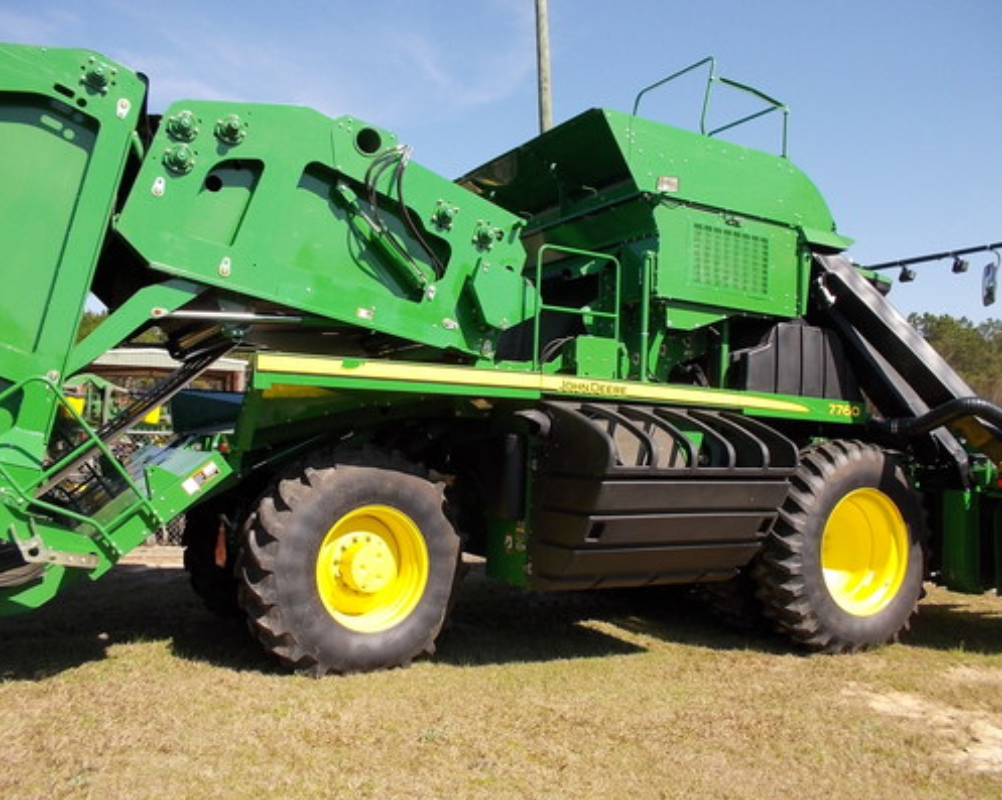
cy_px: 393
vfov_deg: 47.1
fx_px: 919
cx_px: 500
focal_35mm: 31
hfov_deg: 57.2
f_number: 3.3
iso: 80
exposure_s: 1/500
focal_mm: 4.1
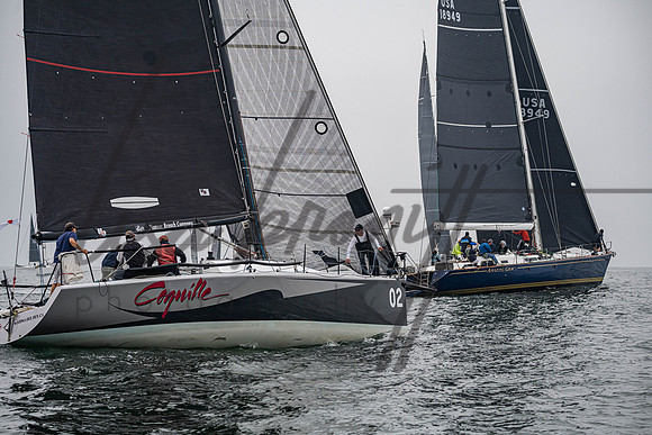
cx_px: 330
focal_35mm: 102
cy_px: 218
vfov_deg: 13.4
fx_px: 1848
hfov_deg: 20.0
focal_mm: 100
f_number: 5.6
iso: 400
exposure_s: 1/5000
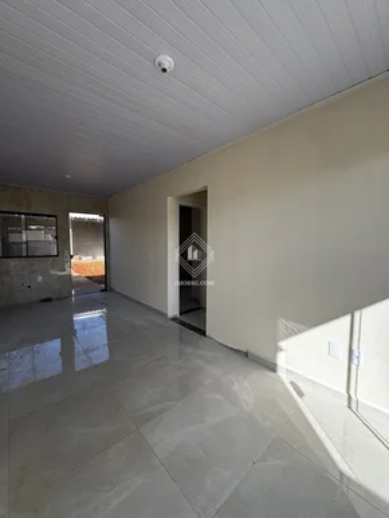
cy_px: 259
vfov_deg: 102.0
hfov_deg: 85.7
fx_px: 210
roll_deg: -0.9
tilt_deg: -3.2
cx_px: 194
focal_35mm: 14
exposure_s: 1/347
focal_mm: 2.22
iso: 40
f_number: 2.2
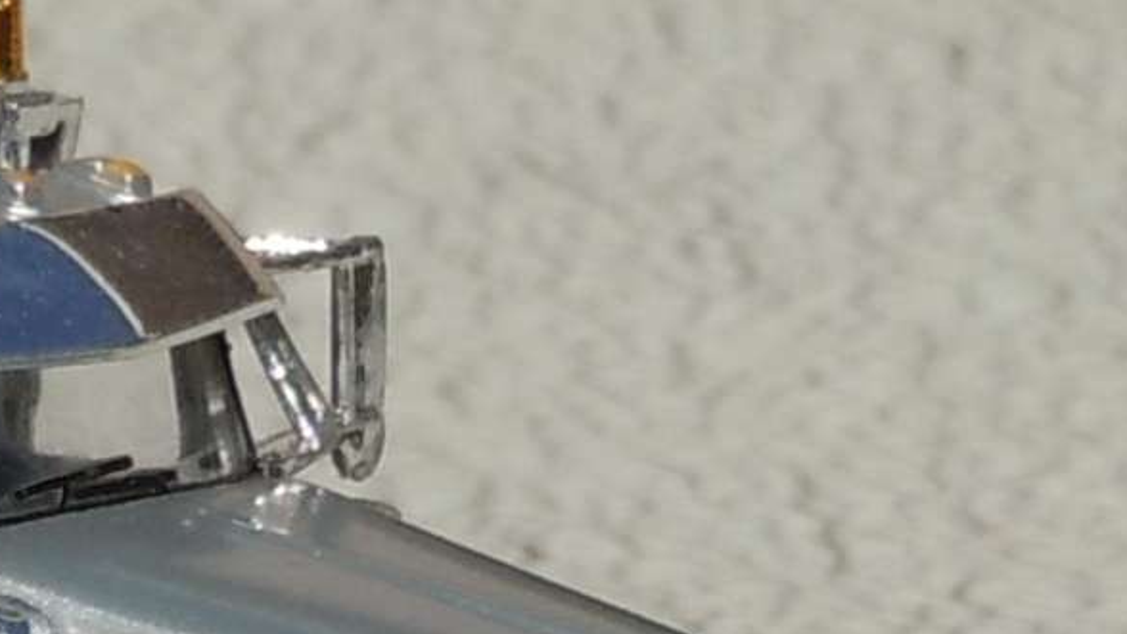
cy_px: 626
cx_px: -1838
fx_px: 15722
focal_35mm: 526
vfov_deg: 2.3
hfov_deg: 4.0
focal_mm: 15.6
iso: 100
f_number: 10.6
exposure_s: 1/320
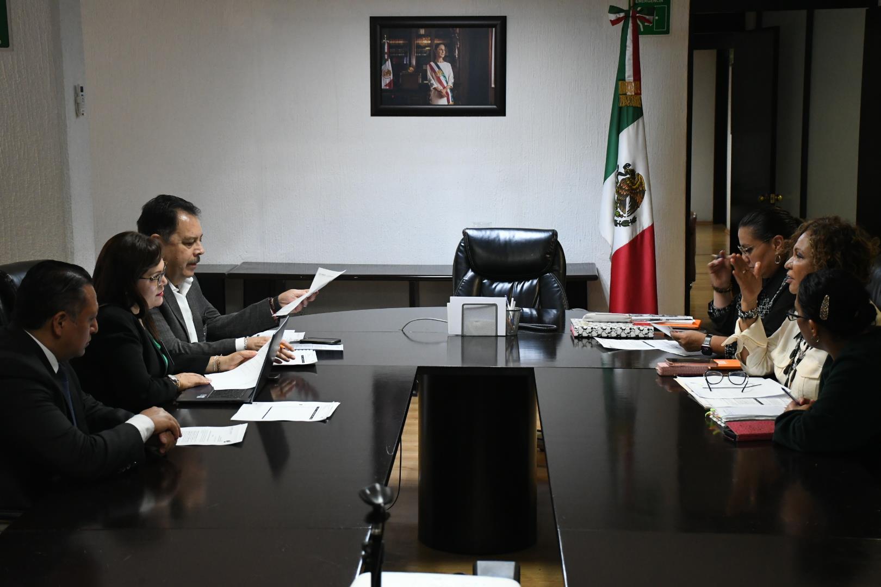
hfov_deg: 31.9
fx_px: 1542
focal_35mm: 63
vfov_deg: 21.6
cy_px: 294
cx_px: 440
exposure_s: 1/100
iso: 3200
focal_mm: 42
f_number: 5.6
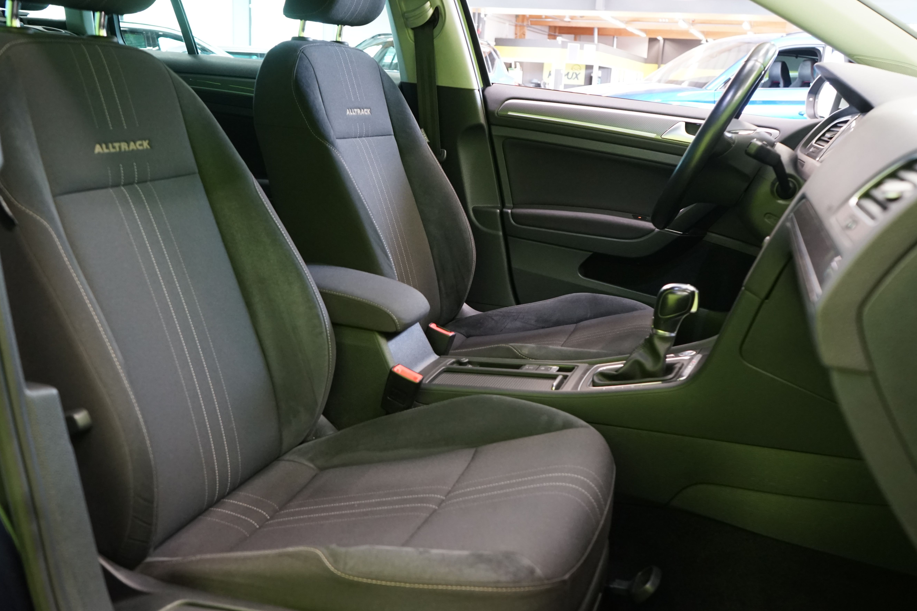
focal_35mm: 34
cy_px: 294
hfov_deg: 55.8
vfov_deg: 38.9
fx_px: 866
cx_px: 455
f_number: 5
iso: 2000
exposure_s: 1/20
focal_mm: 30
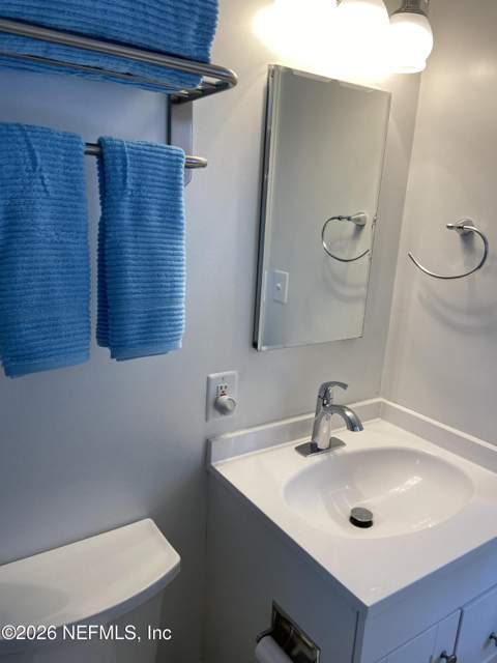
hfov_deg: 53.1
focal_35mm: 26
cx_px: 248
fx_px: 498
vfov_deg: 67.3
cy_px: 332
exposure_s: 1/120
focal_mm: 4.25
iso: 80
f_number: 1.8
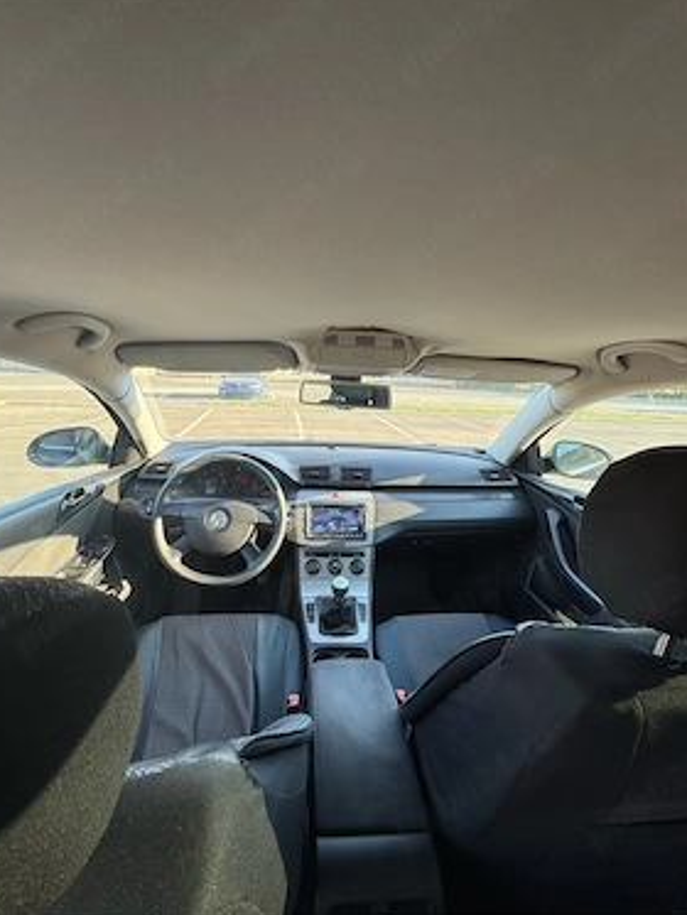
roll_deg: -2.8
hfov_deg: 81.8
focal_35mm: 15
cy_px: 434
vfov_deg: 98.1
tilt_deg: -8.7
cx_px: 334
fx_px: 397
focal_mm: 2.22
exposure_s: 1/99
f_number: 2.2
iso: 50
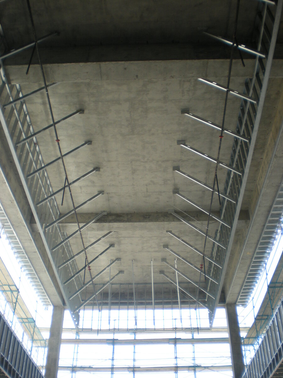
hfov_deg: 37.7
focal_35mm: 38
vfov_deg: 49.0
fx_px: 414
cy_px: 189
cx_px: 142
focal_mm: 6.3
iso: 64
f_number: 3.1
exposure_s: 1/131
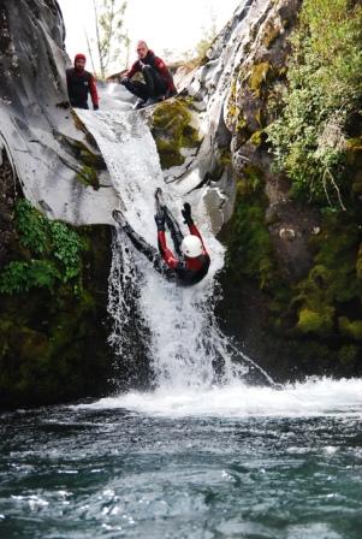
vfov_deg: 33.3
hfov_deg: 22.7
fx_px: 900
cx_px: 181
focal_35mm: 60
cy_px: 270
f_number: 3.5
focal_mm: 40
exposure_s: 1/640
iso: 200
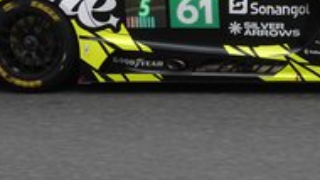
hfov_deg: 4.3
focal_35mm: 497
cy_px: 27
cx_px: 221
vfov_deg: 2.4
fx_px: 4218
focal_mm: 73.24
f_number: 4
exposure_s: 1/1000
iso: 200
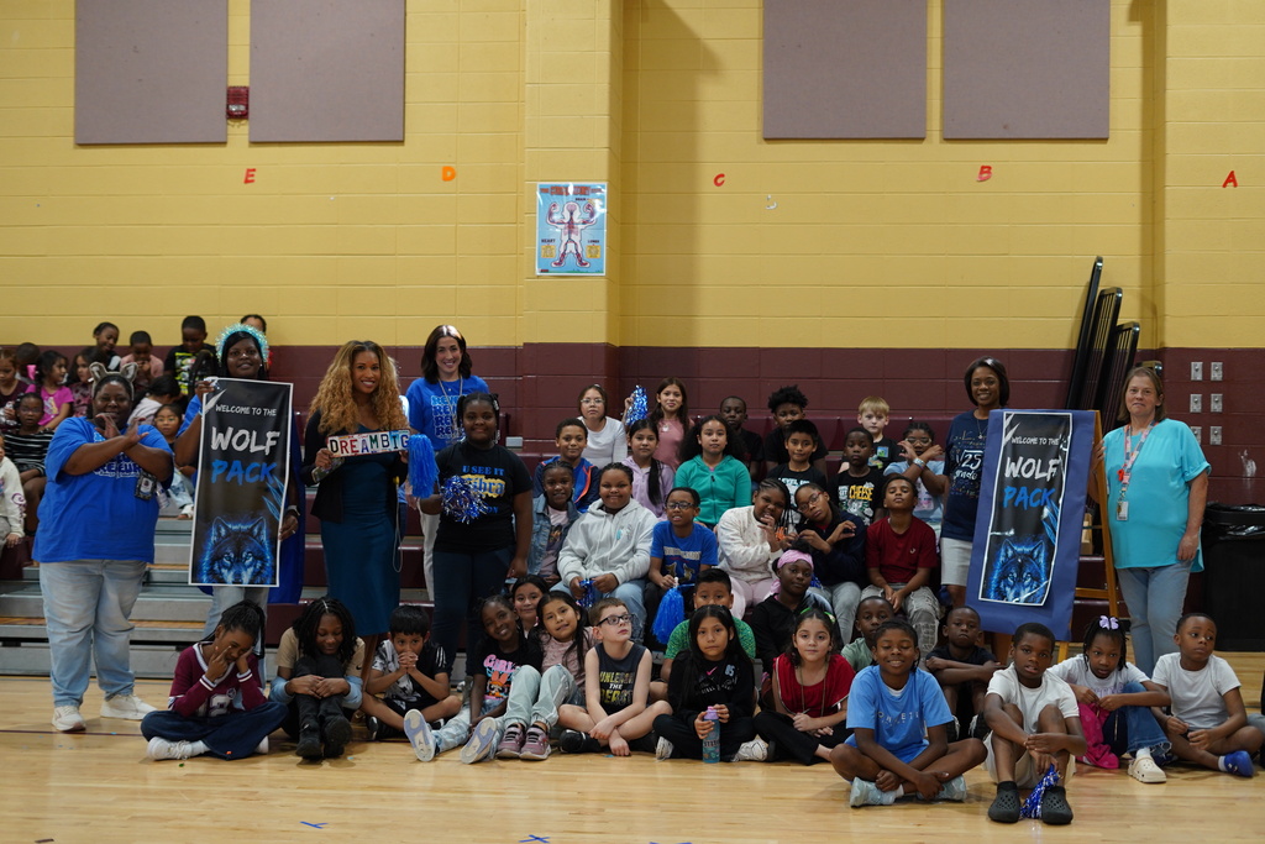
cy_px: 422
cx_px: 632
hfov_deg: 39.6
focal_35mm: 50
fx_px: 1757
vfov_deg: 27.0
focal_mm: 50
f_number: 2.5
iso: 1000
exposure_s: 1/200
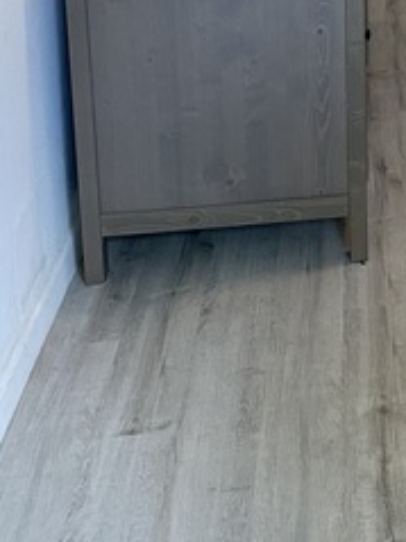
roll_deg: -1.1
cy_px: -208
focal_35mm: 67
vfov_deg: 24.4
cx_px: 556
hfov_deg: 19.8
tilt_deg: -9.6
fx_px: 1049
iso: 320
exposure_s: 1/120
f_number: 1.78
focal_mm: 6.76
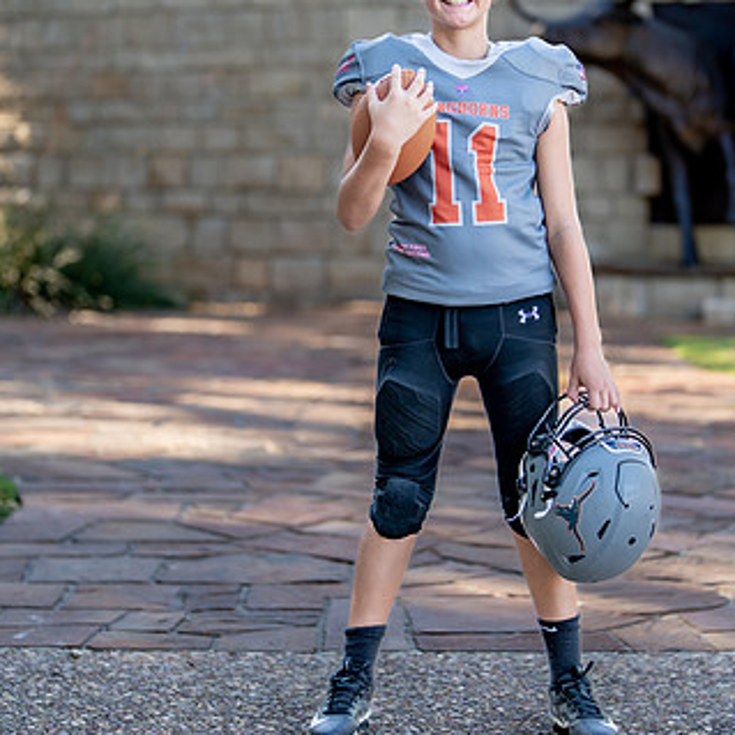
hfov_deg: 17.0
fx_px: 2450
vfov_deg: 17.1
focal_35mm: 102
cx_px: 472
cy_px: 314
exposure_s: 1/1000
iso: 100
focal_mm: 50
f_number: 1.2
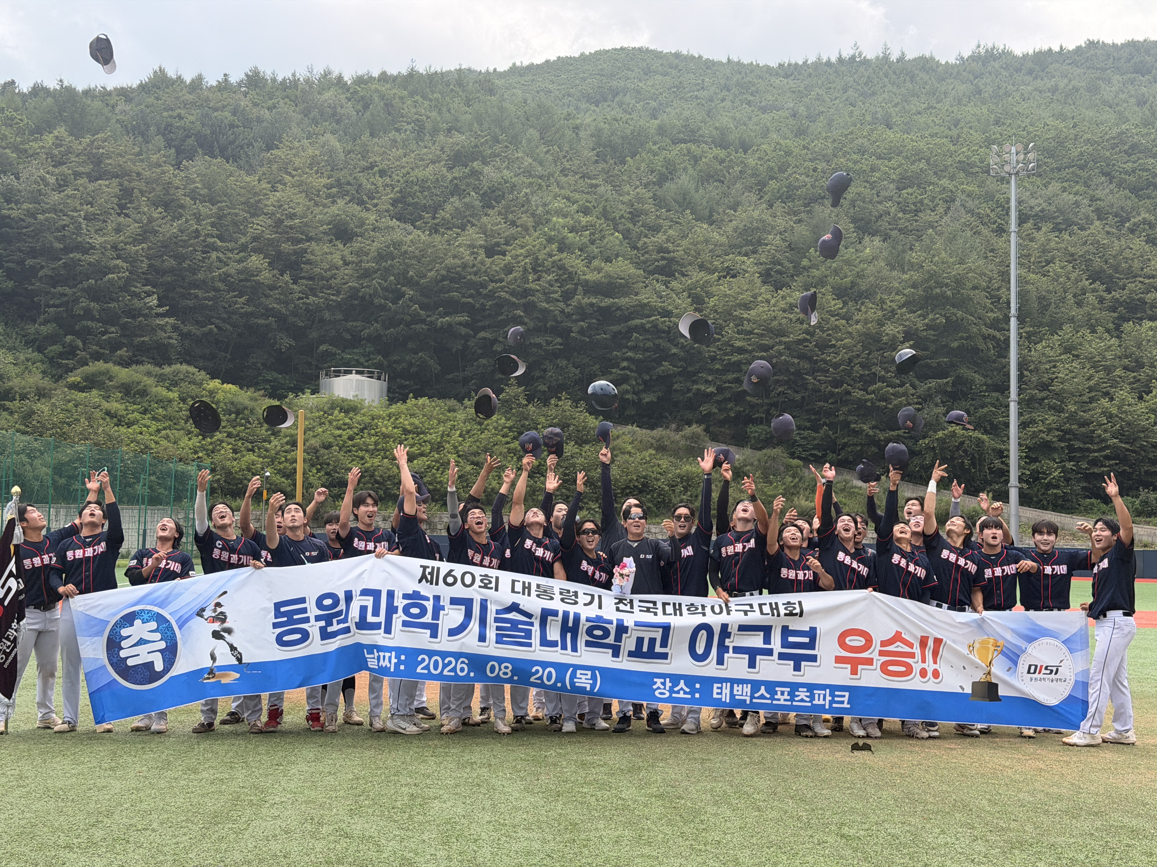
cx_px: 578
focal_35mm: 48
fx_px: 1604
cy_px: 434
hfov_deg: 39.7
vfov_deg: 30.3
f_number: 1.78
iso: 80
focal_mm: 6.76
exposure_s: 1/2667
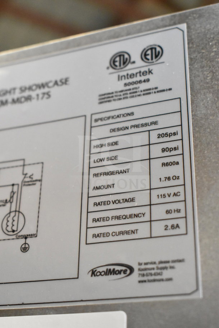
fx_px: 520
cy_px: 164
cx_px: 110
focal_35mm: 57
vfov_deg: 35.1
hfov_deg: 23.8
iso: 6400
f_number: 6.3
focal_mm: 38
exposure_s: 1/160
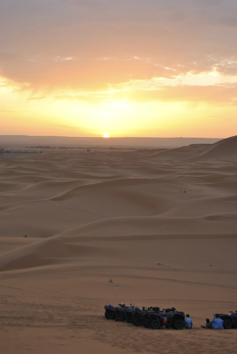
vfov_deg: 33.4
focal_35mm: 60
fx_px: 591
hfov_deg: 22.7
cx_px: 118
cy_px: 177
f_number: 5
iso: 200
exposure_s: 1/100
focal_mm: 40
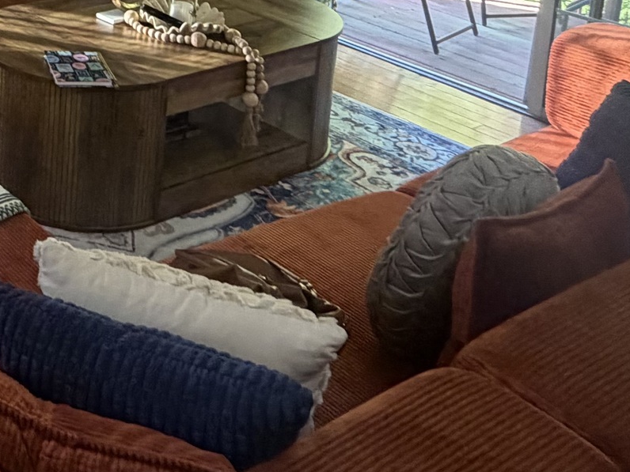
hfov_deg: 30.6
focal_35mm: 54
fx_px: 983
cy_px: -184
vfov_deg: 23.1
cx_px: -108
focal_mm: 2.22
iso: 250
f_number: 2.2
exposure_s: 1/60
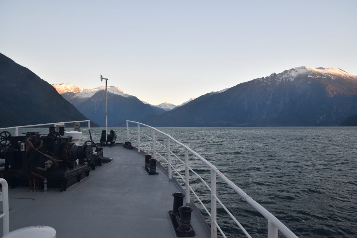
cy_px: 119
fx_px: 253
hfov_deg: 70.4
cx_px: 178
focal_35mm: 26
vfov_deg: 50.4
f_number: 6.3
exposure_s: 1/160
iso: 400
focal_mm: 17
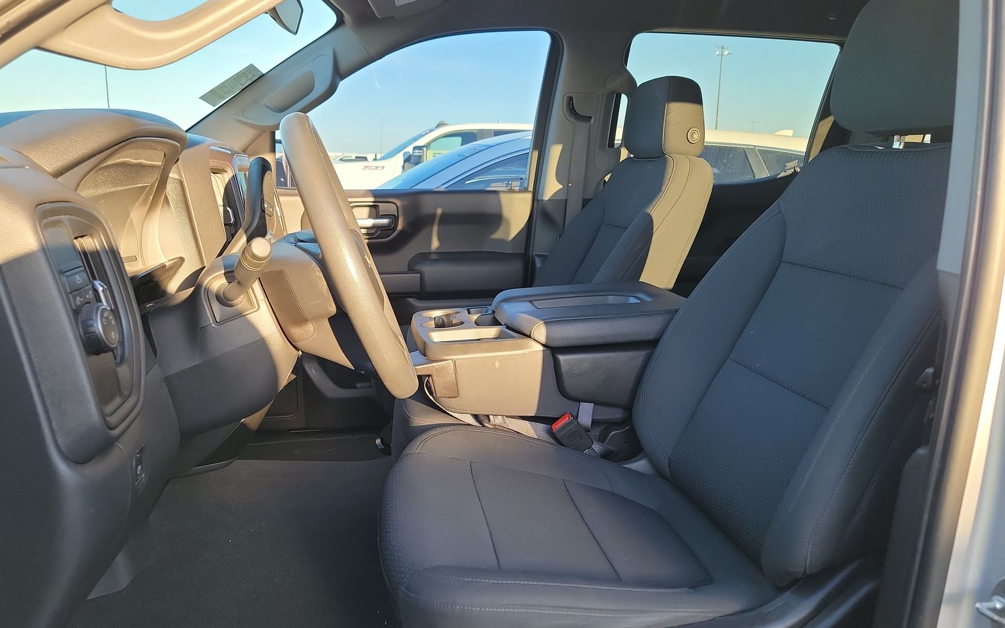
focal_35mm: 26
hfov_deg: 70.4
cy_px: 329
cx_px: 492
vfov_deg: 47.6
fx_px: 712
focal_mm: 6.7
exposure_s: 1/59
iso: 66
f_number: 1.8
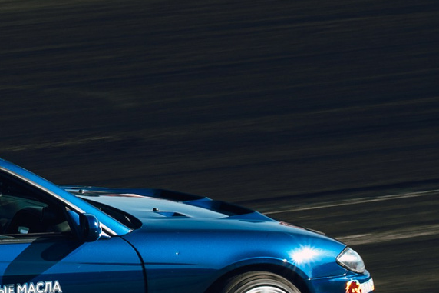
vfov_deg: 3.3
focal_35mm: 416
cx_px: -18
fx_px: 5071
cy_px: 133
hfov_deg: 4.9
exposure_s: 1/125
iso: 160
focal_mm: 85
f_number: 9
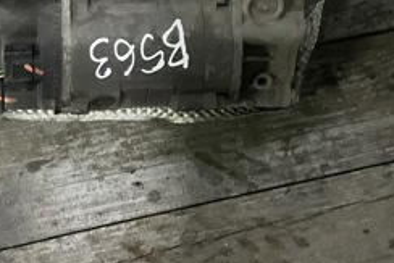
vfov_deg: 16.8
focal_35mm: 79
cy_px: -27
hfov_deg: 25.5
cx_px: 118
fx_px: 865
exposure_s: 1/20
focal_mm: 3
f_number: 1.8
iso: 500
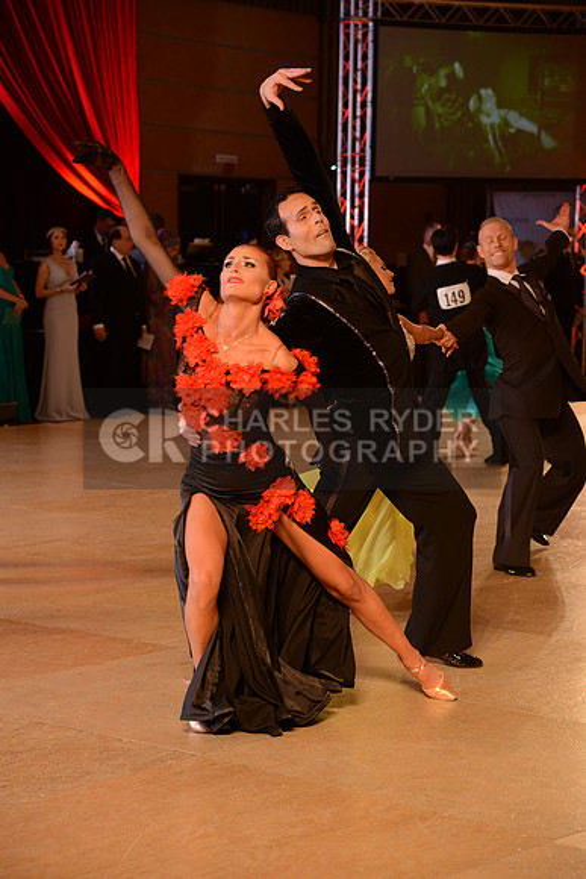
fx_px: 2074
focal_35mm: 85
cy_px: 440
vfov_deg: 23.9
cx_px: 293
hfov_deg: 16.1
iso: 1600
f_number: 5
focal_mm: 85
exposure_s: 1/250
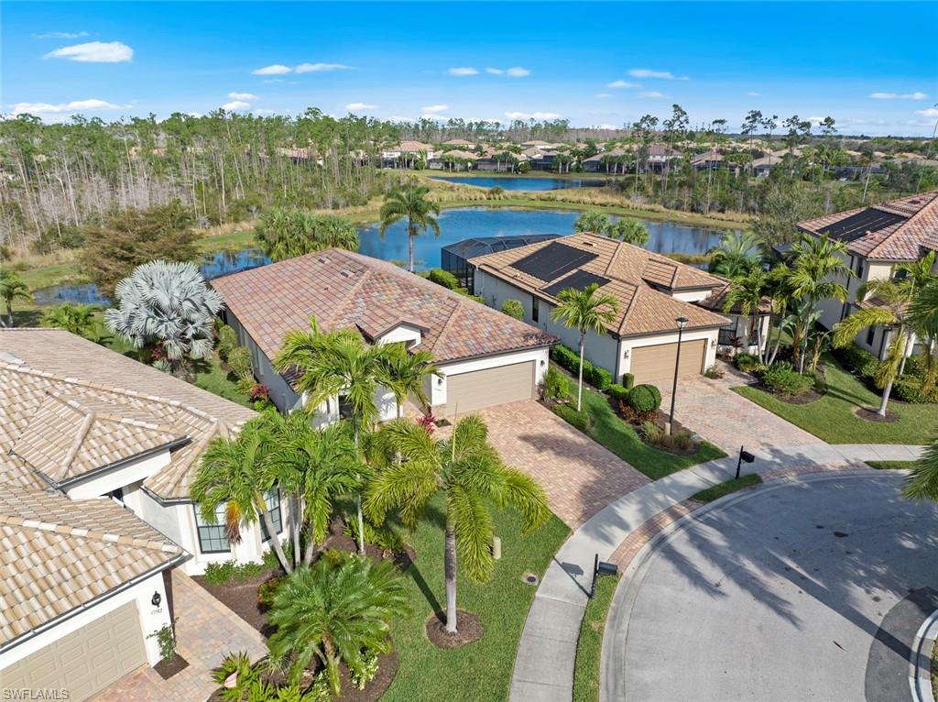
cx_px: 469
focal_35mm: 24
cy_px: 351
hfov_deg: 71.6
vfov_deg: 56.7
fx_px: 650
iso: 100
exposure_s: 1/2000
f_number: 2.8
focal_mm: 12.29
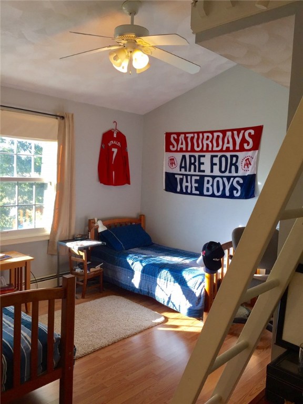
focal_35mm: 29
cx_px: 152
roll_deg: -1.8
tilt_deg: -4.7
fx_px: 338
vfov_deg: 61.7
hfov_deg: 48.2
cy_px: 202
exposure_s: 1/60
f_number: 2.2
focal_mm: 4.15
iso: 32
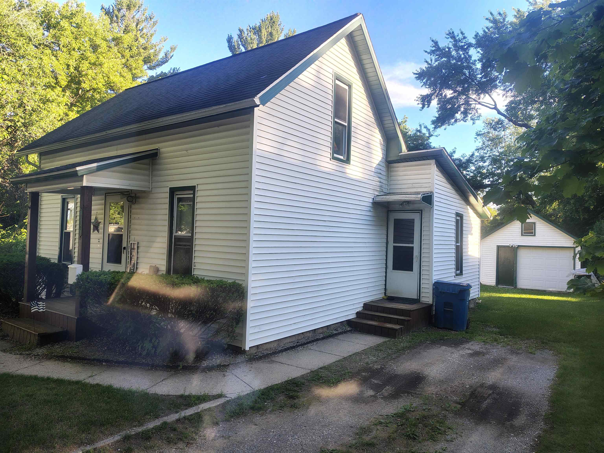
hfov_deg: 71.6
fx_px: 419
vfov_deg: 56.8
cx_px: 302
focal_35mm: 24
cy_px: 226
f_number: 1.8
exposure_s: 1/197
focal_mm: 5.56
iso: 100
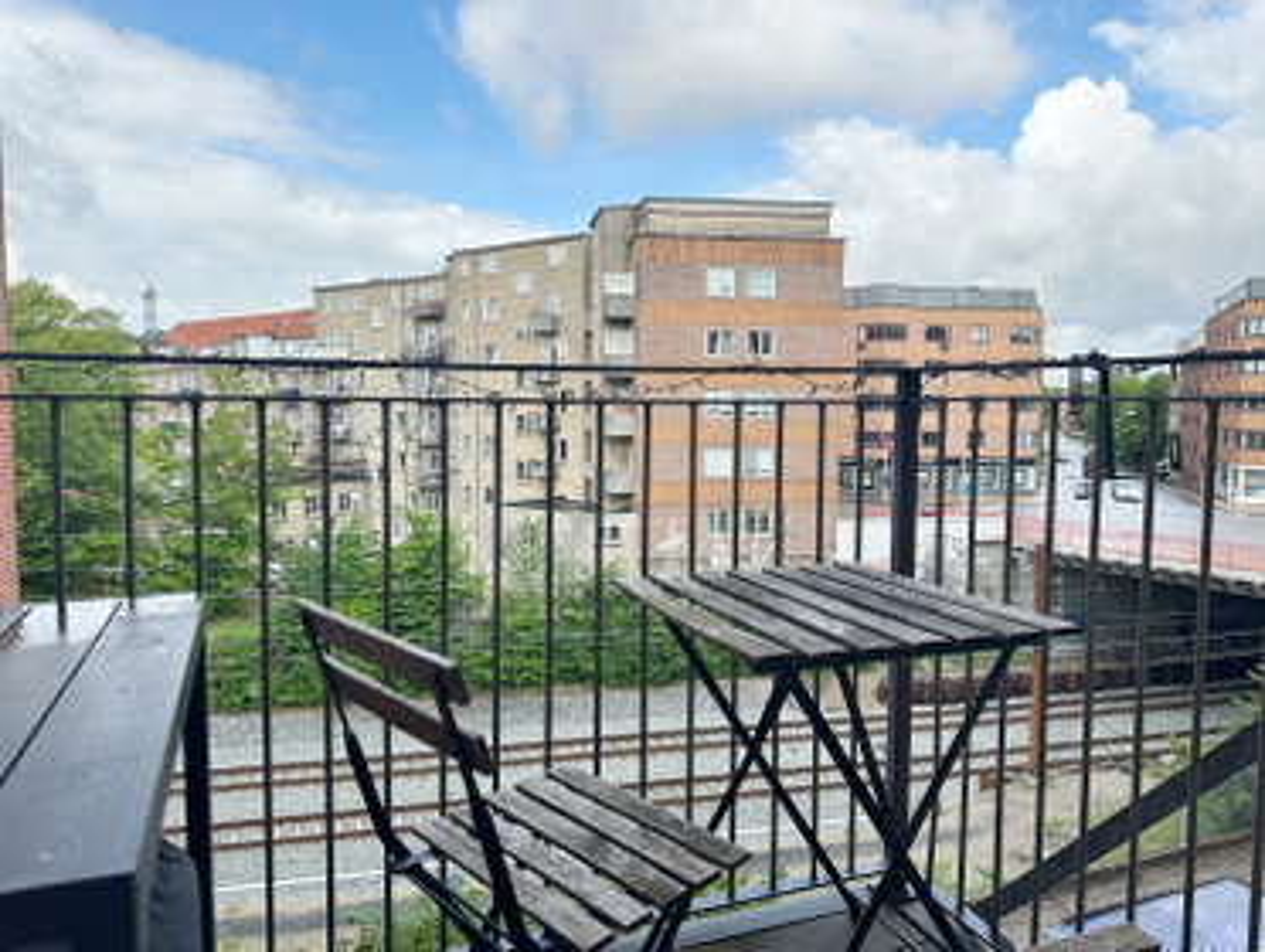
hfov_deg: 71.5
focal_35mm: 24
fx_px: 878
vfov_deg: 56.9
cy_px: 476
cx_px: 632
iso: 80
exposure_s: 1/2110
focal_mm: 6.86
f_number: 1.78
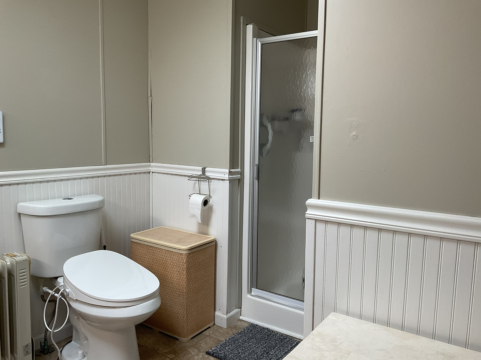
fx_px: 403
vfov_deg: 48.2
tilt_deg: -7.5
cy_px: 180
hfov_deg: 61.7
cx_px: 240
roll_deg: -2.2
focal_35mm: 29
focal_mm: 3
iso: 40
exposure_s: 1/60
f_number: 1.8
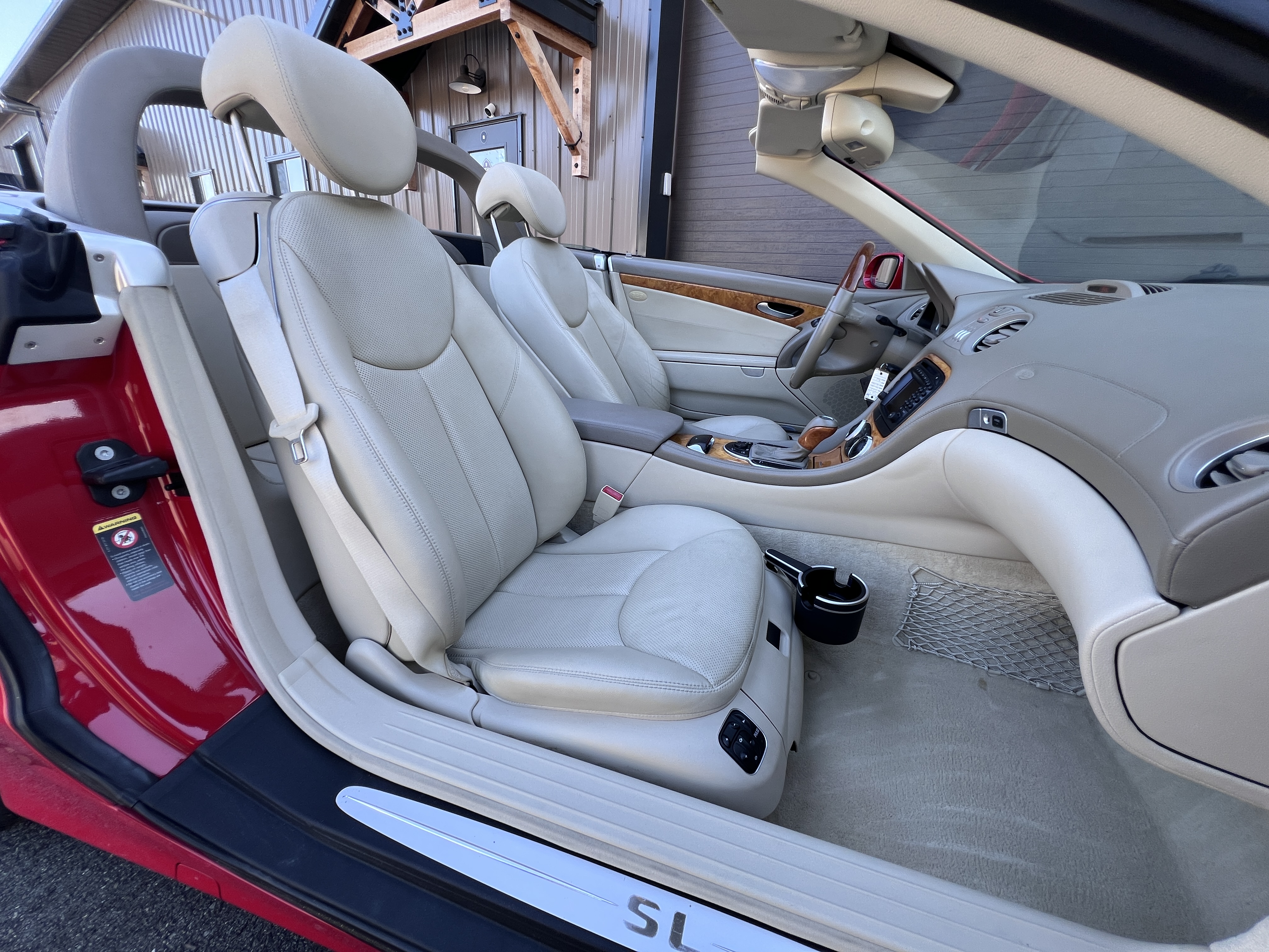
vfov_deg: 89.9
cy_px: 476
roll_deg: -2.7
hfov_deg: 106.2
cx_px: 634
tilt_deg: -20.0
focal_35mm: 13
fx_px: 477
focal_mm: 1.57
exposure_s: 1/104
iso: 32
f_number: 1.8
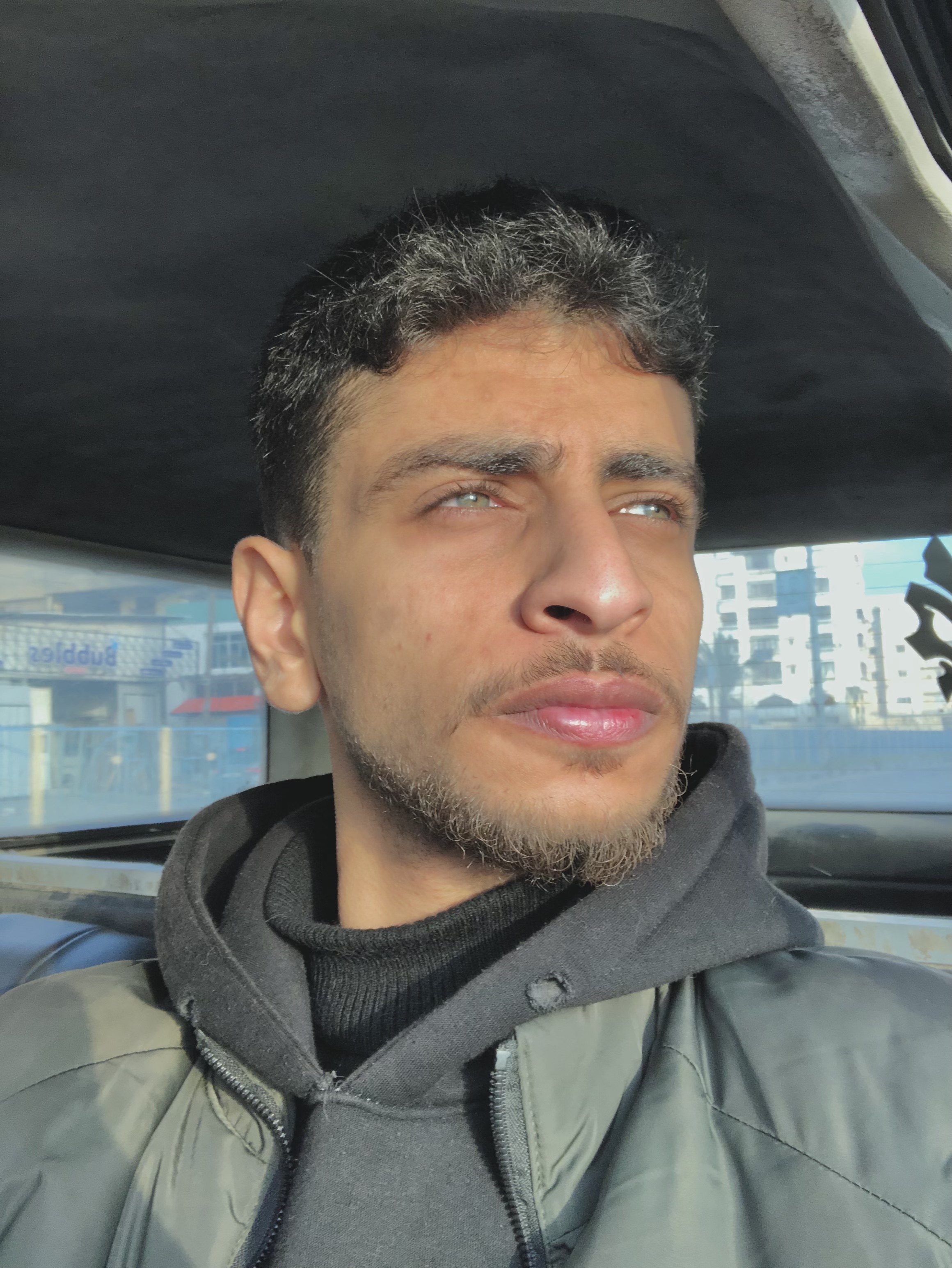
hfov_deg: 44.2
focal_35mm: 32
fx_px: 1172
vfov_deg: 56.8
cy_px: 634
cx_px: 476
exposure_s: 1/120
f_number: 2.2
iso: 20
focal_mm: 2.87
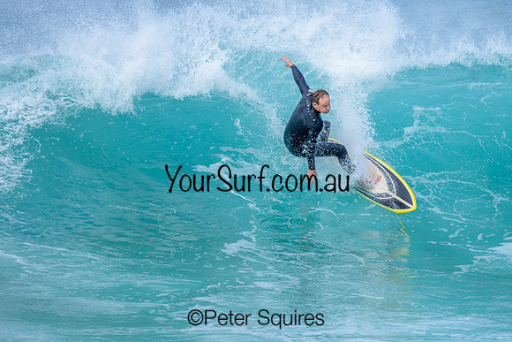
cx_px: 310
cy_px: 191
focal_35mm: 1099
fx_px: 15639
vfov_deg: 1.3
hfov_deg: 1.9
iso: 360
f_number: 6.3
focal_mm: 800
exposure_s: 1/2000
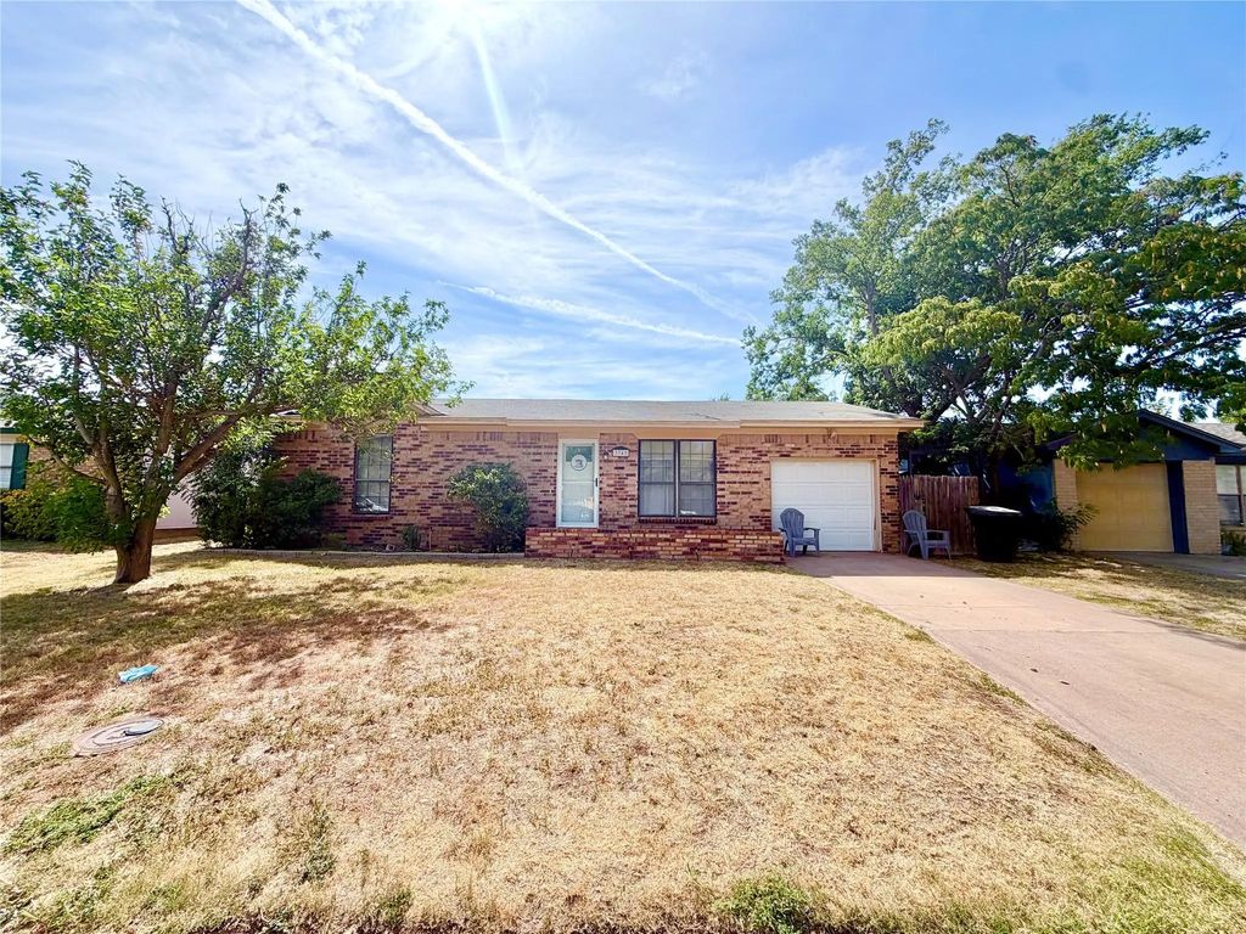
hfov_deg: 102.1
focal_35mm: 14
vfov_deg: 85.7
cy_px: 467
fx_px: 504
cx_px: 623
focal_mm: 2.22
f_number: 2.2
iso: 20
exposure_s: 1/1312
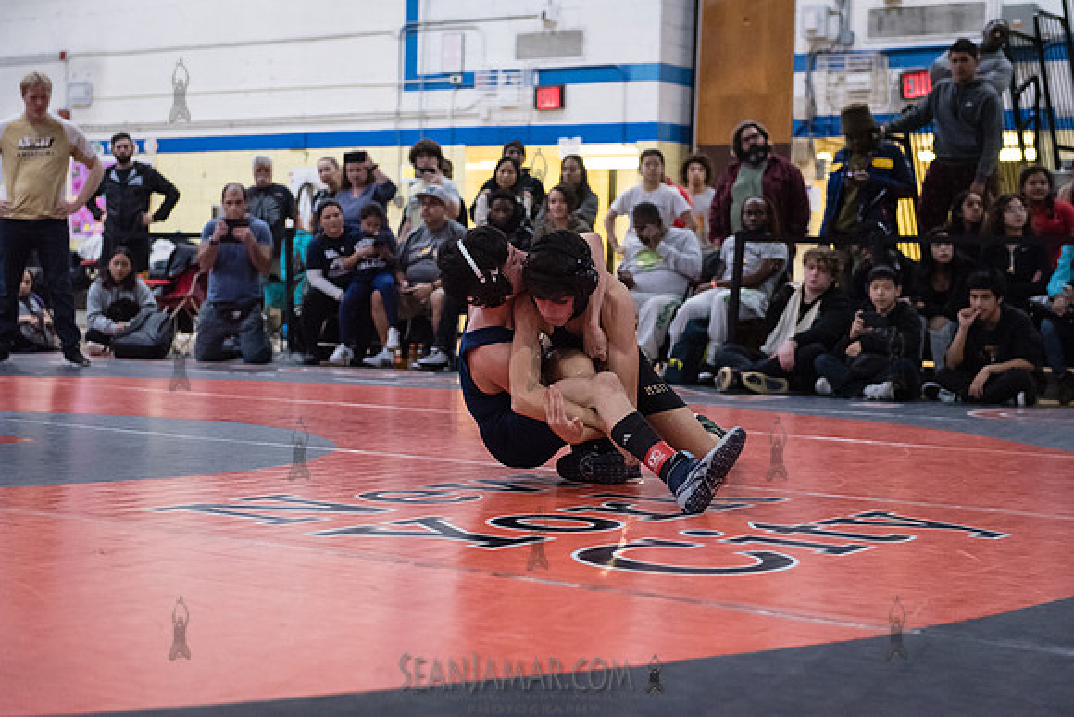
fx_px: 1850
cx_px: 537
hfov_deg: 32.4
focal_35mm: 62
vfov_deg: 21.9
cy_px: 358
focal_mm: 62
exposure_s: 1/500
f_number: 3.2
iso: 8000
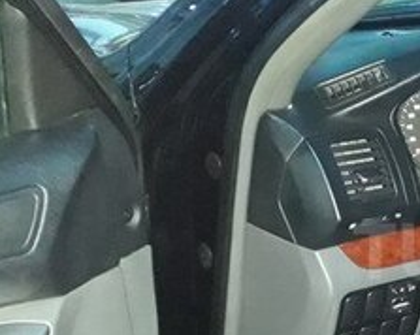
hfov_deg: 22.0
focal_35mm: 78
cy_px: 251
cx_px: 546
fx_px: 969
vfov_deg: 19.5
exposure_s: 1/17
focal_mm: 3.6
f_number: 1.9
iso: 800
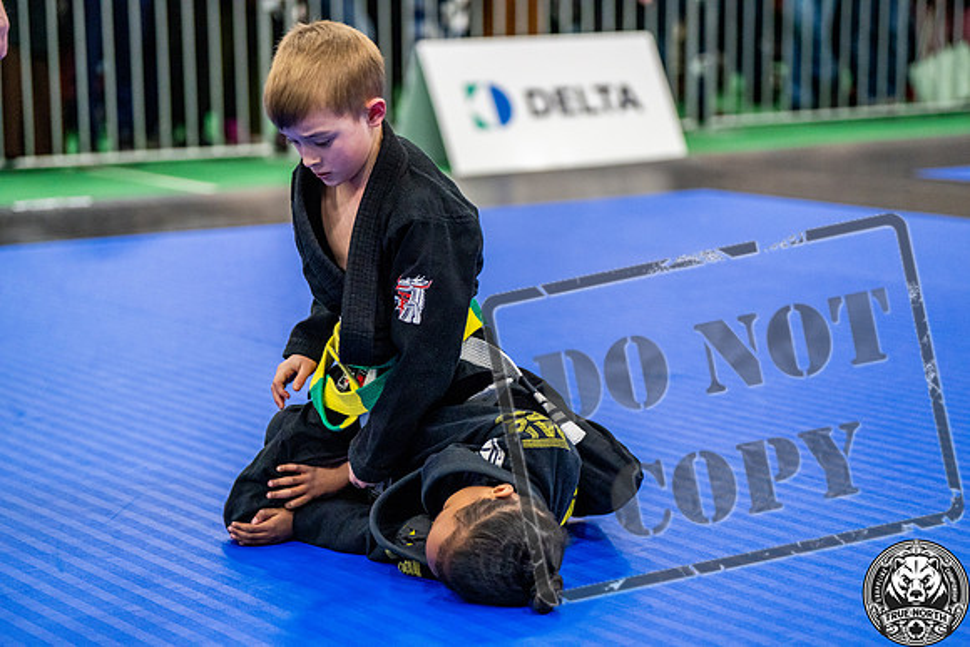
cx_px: 485
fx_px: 2506
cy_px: 324
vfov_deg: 14.7
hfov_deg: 21.9
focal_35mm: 93
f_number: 2.8
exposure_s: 1/500
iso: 5000
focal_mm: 93
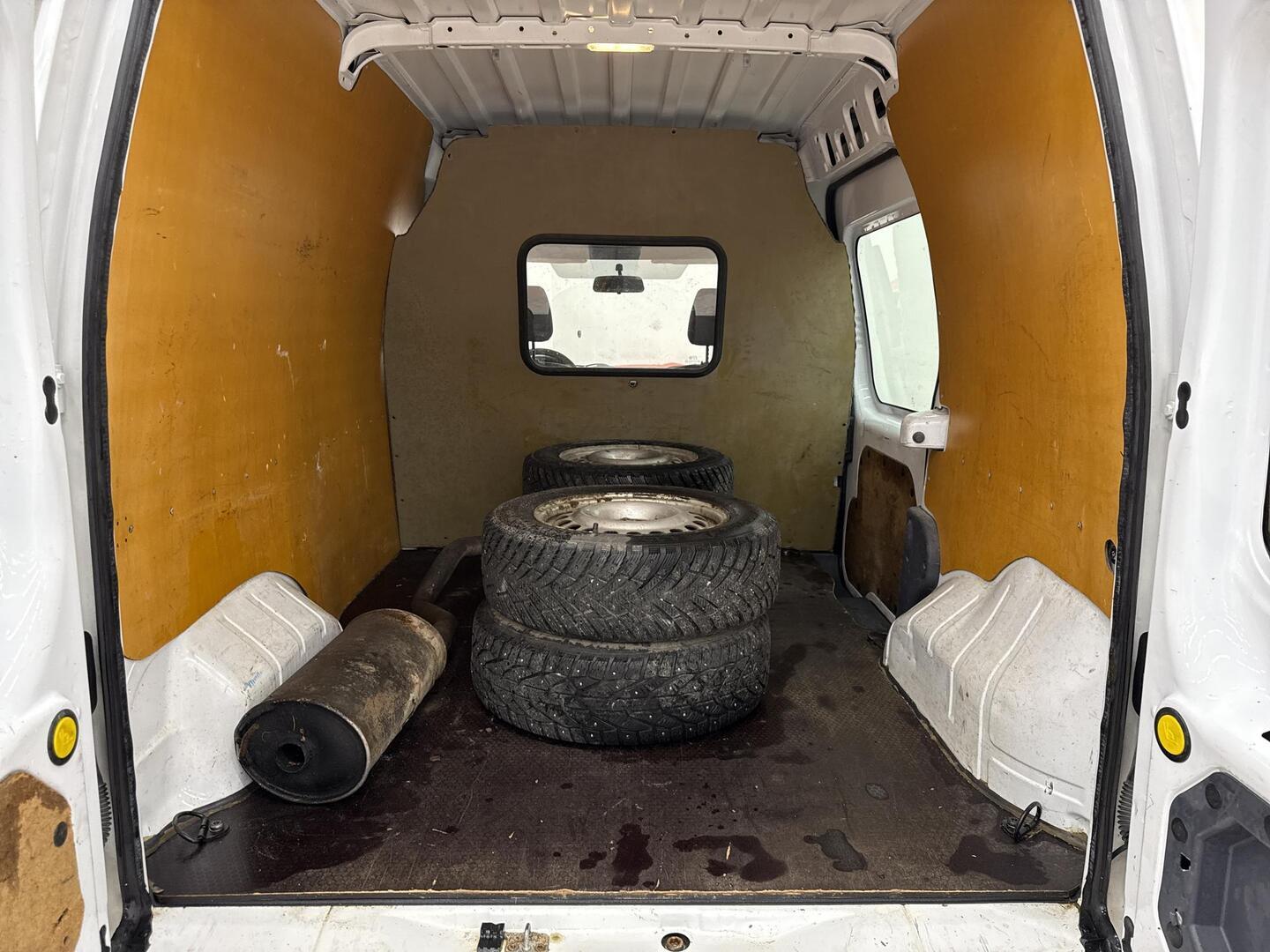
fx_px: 881
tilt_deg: -10.2
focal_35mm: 24
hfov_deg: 71.6
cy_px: 476
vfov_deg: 56.8
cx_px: 635
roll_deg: -0.5
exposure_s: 1/50
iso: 200
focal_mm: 6.76
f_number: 1.78
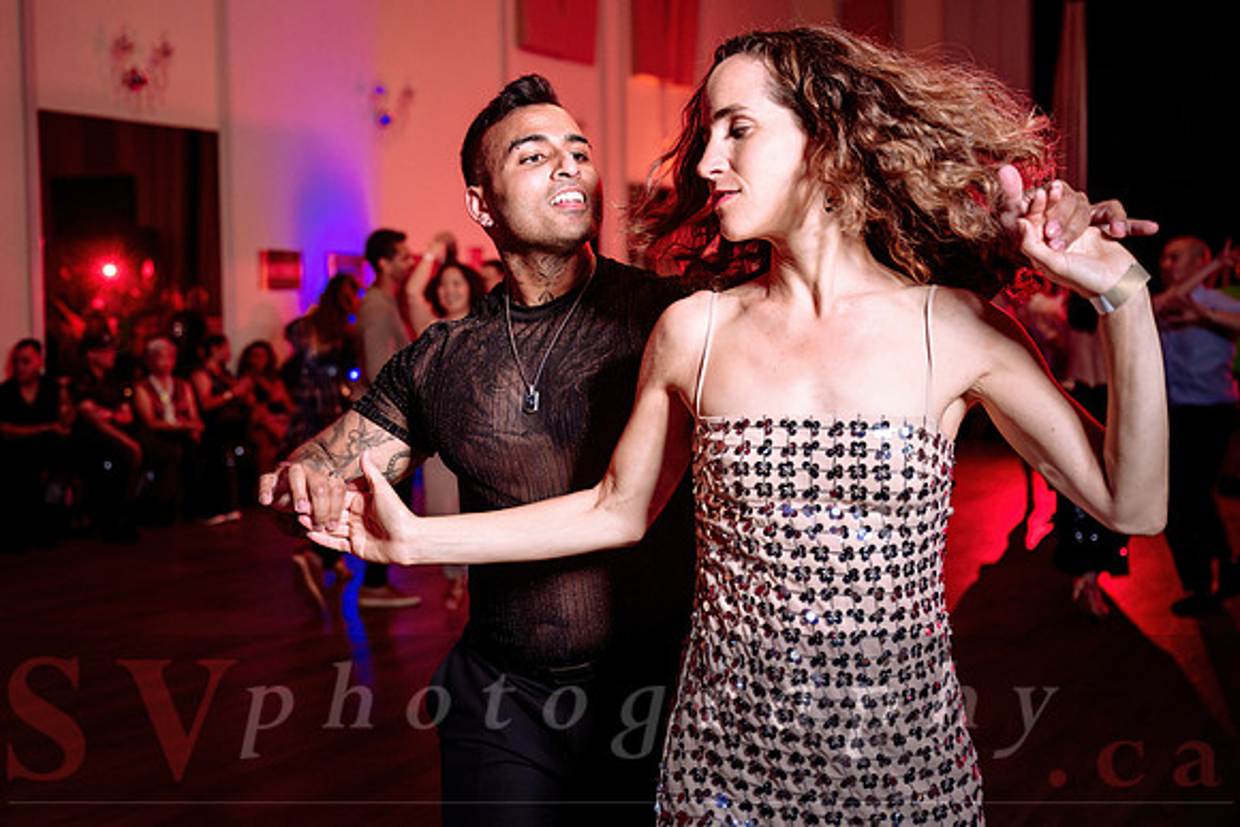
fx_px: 1393
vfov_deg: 33.1
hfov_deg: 47.9
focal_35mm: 40
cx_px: 580
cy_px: 387
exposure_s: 1/80
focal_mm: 38
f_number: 2.8
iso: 800
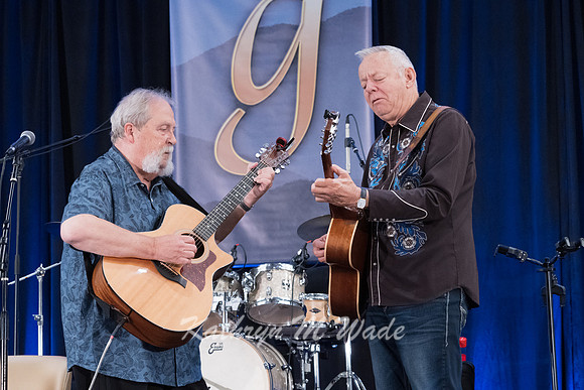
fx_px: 1525
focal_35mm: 94
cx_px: 292
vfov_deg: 14.6
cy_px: 195
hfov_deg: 21.7
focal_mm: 94
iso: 12800
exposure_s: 1/250
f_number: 5.6
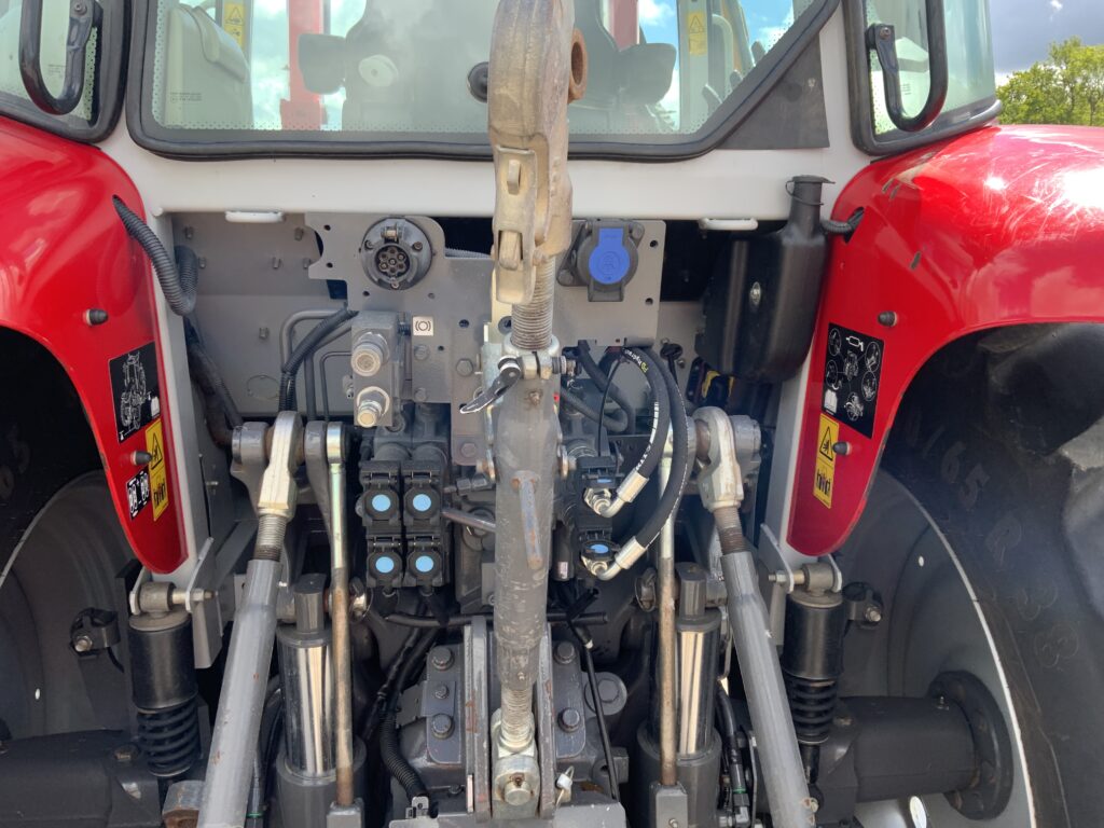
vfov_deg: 48.2
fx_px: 925
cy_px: 414
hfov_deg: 61.7
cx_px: 552
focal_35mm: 29
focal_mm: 3
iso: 16
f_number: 1.8
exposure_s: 1/248
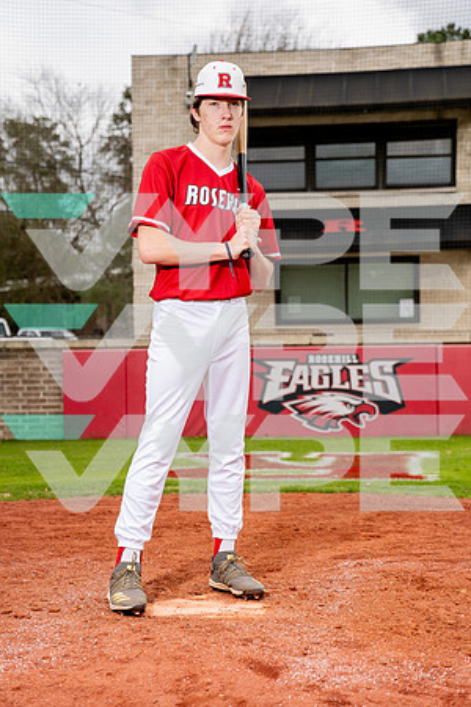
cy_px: 354
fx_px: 1315
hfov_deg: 20.3
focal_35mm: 67
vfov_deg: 30.1
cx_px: 236
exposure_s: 1/250
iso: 100
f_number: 4
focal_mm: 67
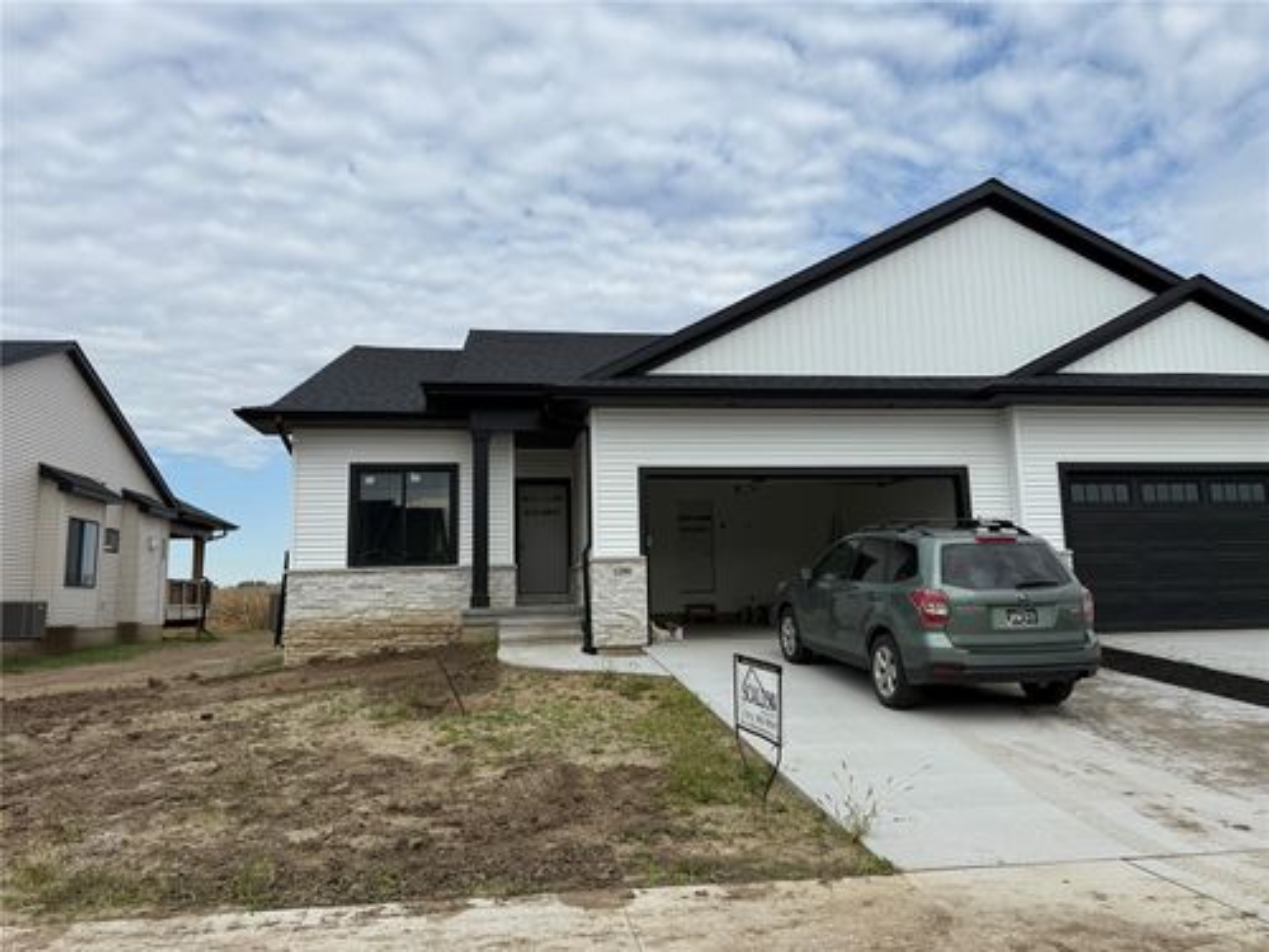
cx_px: 634
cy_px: 476
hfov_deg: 71.6
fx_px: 880
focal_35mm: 24
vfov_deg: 56.8
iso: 80
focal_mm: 6.76
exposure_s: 1/4975
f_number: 1.78
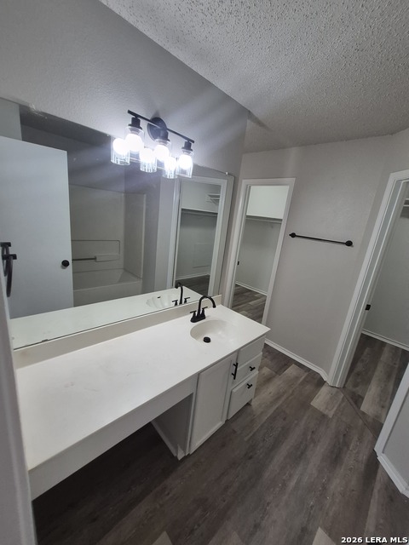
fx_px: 205
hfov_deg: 89.9
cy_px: 272
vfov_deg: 106.2
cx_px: 204
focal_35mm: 13
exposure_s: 1/60
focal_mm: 1.74
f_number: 2.2
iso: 160
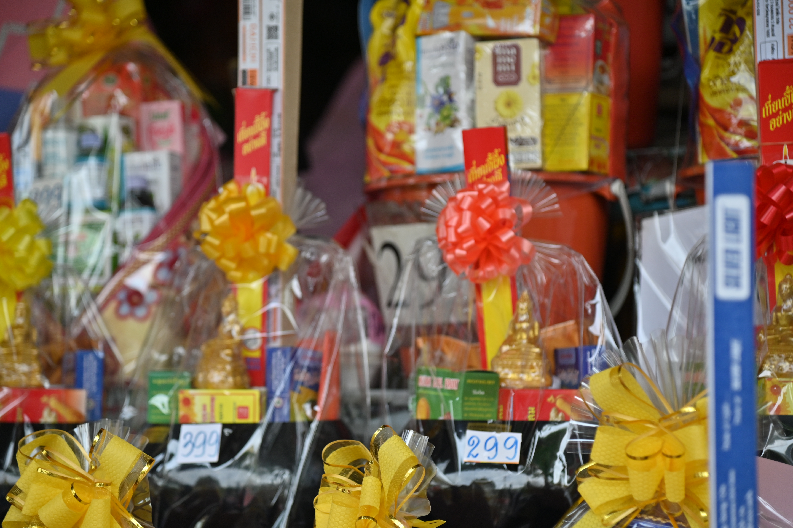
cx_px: 396
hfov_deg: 19.5
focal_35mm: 105
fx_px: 2311
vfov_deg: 13.0
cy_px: 264
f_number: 4
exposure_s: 1/640
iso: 250
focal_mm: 105
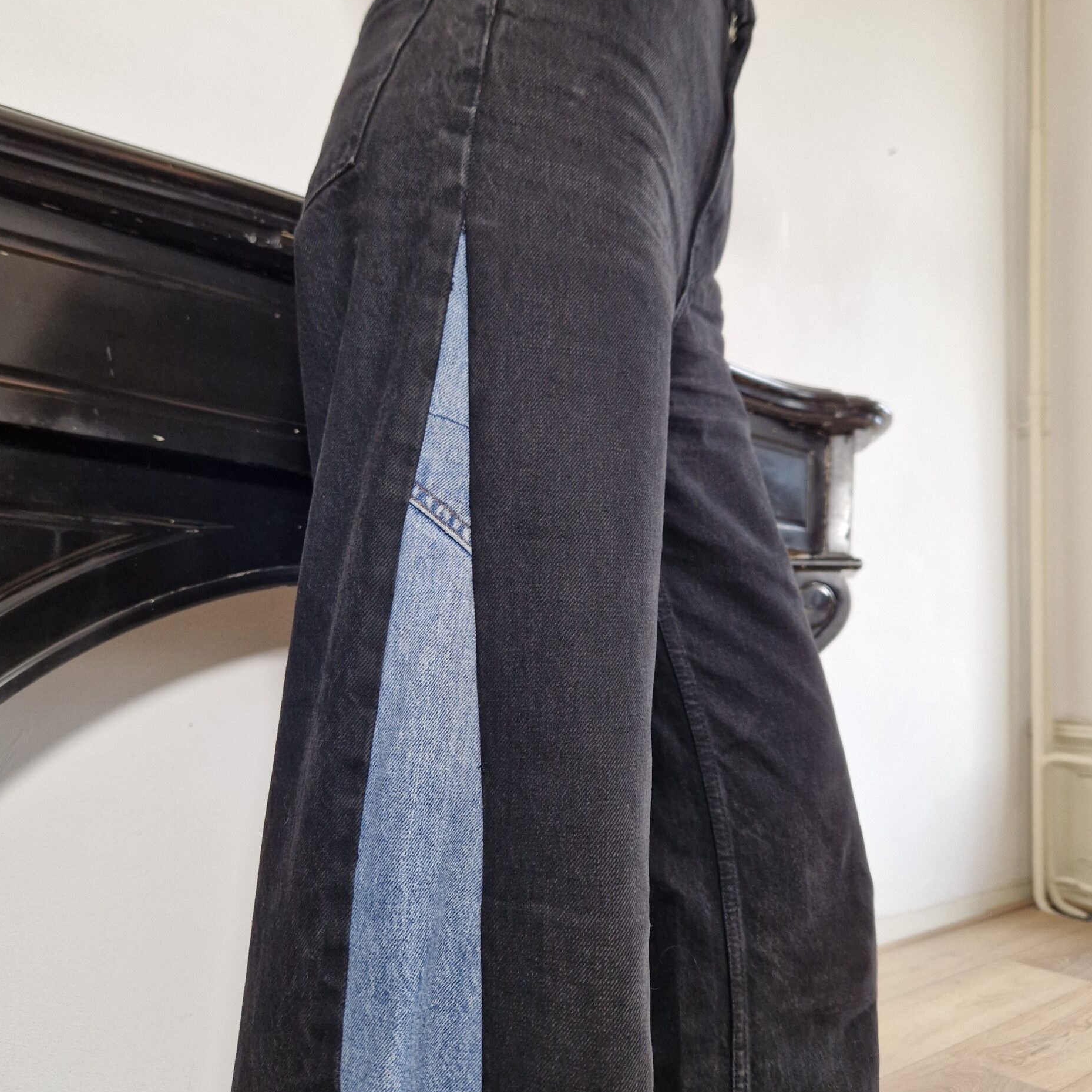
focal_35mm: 28
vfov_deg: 57.3
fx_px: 999
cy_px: 555
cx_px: 541
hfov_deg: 57.3
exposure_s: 1/100
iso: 320
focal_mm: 5.4
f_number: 1.8
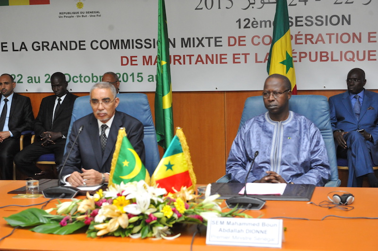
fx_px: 734
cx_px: 189
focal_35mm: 70
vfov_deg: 19.4
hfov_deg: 28.9
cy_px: 126
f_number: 5.6
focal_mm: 70
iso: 5000
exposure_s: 1/160
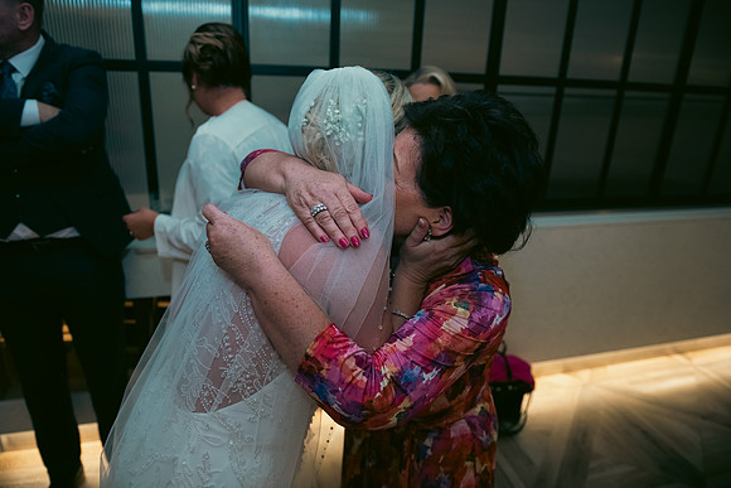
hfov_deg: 73.7
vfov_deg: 53.2
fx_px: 487
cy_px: 244
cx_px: 366
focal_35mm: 24
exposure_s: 1/160
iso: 800
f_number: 3.5
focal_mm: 24
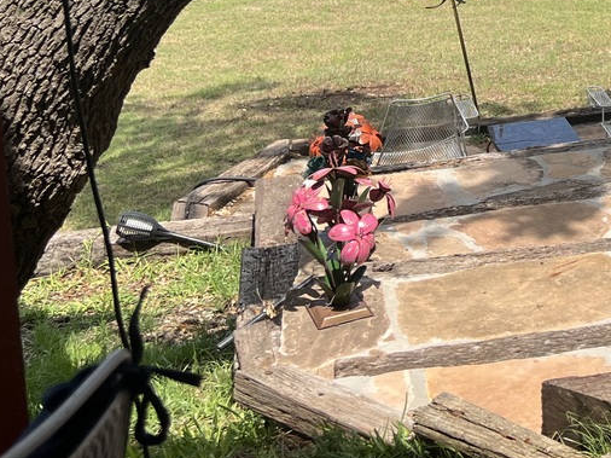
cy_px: -100
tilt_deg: -10.4
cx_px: 669
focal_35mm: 74
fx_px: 1306
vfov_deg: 18.7
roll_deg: -0.9
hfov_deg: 24.6
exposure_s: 1/2632
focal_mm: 5.7
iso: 50
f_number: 1.5
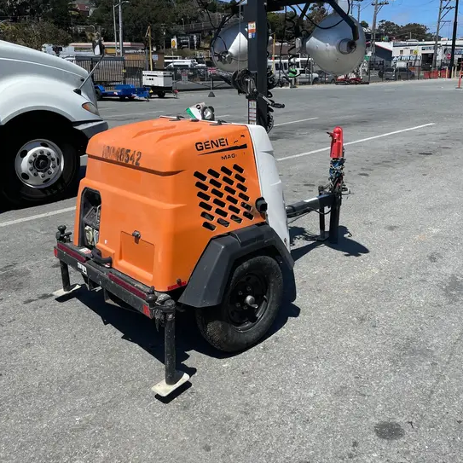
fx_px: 469
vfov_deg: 51.7
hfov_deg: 52.5
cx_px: 230
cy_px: 162
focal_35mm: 31
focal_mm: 4.2
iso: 50
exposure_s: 1/5291
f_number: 1.6
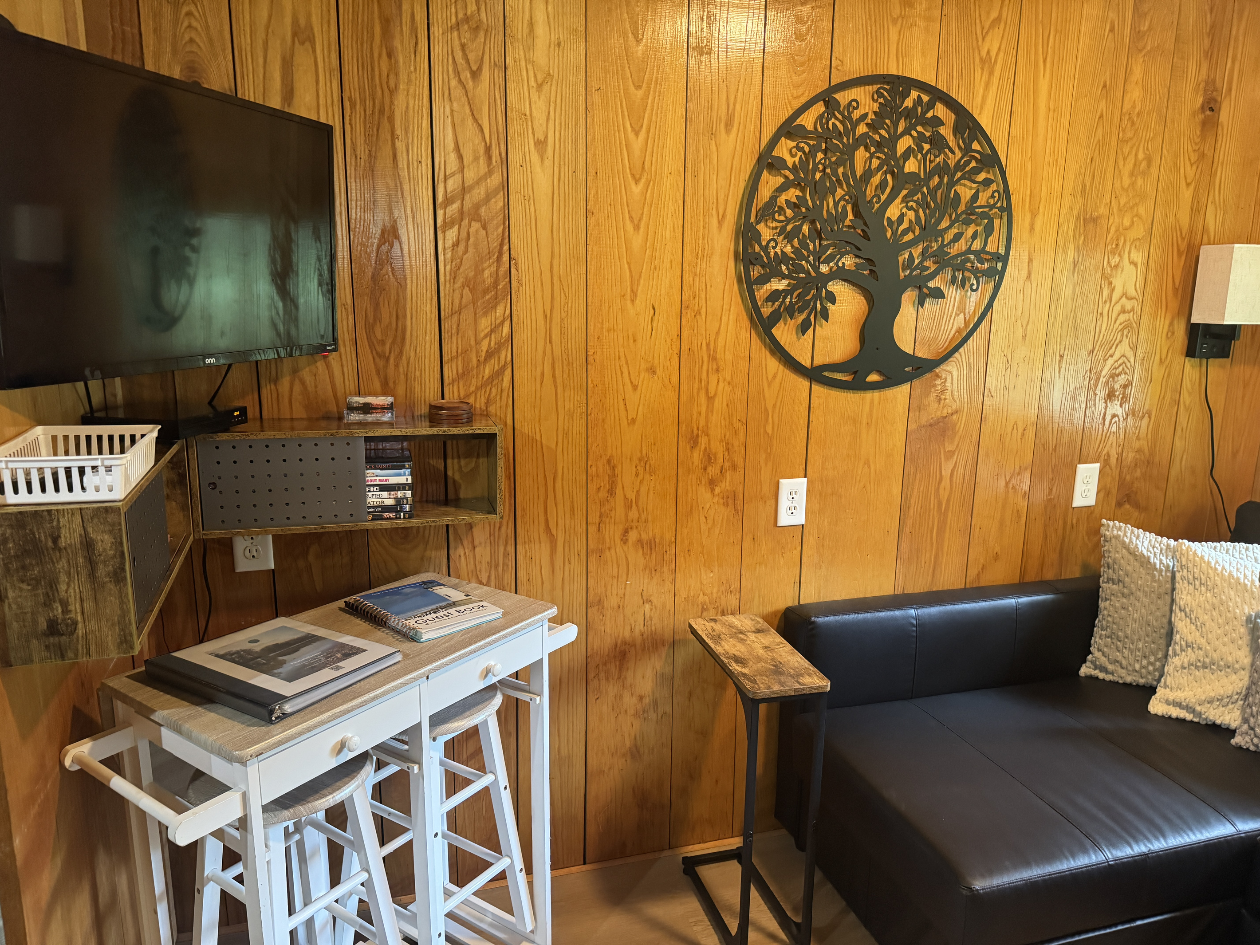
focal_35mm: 24
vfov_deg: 56.8
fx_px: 874
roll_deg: -1.8
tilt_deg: -12.8
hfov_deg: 71.6
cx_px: 630
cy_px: 472
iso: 640
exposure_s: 1/60
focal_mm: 6.76
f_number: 1.78
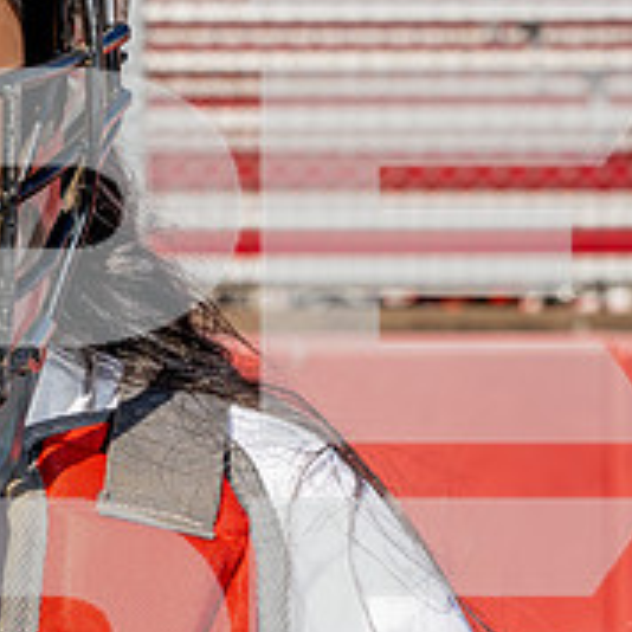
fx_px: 3450
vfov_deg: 10.5
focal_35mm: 167
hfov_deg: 10.2
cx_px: -234
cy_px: 257
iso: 100
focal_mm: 60
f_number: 9
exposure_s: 1/250
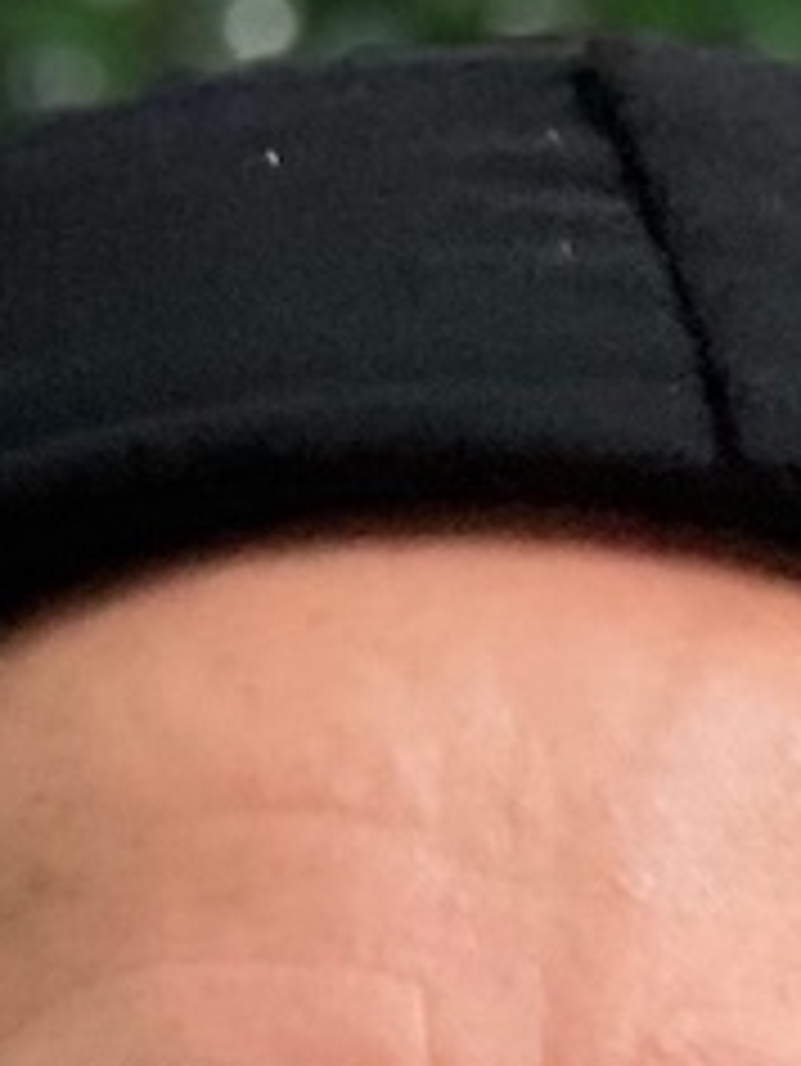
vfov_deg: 11.1
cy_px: 2132
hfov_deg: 9.2
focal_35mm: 162
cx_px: 567
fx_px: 4994
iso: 320
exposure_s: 1/50
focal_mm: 2.87
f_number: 2.2
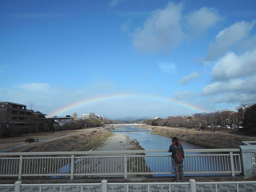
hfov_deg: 71.6
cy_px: 96
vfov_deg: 56.8
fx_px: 177
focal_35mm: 24
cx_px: 128
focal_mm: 5.1
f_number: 2.8
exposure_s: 1/400
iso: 80
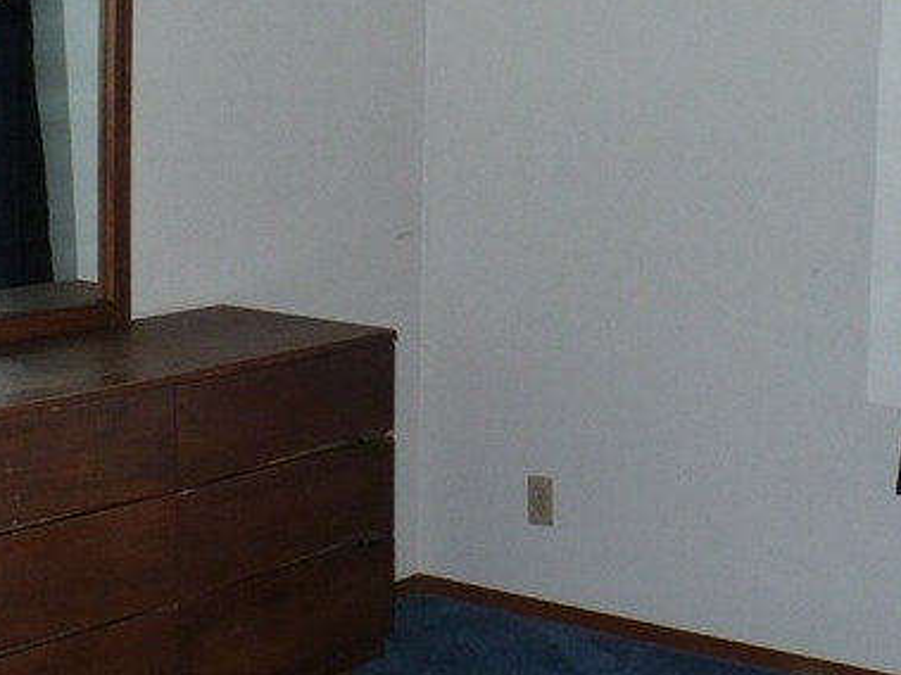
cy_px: 162
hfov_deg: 25.6
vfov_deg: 19.2
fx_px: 1978
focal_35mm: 76
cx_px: 504
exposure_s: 1/30
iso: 160
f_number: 2.8
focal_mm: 6.1
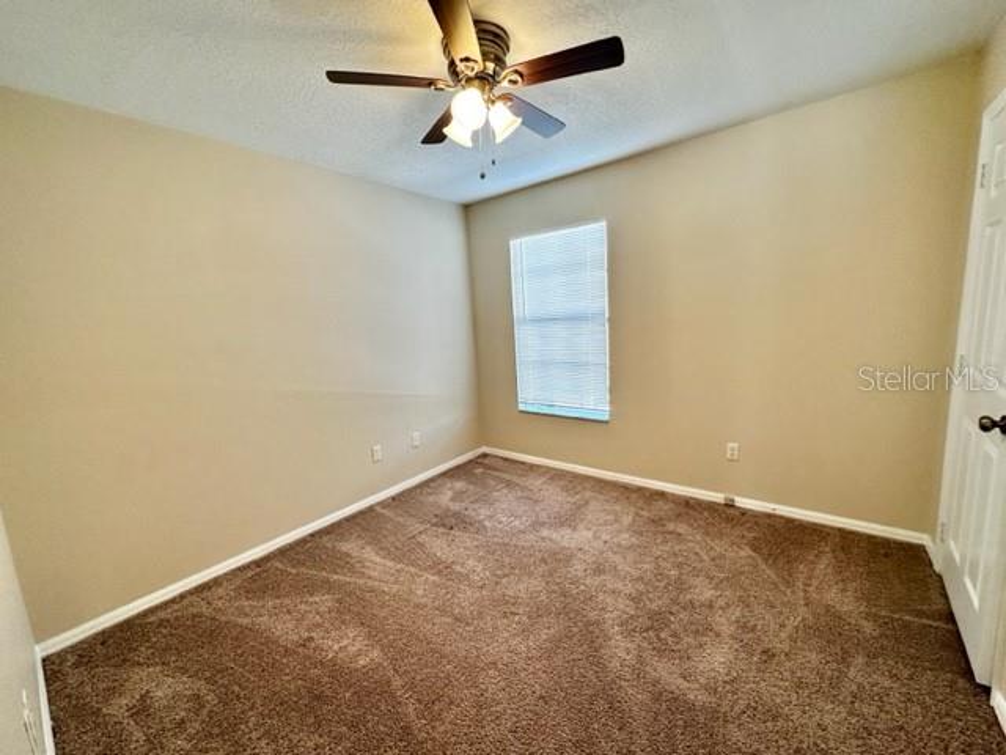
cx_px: 503
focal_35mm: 14
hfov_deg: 102.1
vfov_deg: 85.7
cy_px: 378
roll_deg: +3.2
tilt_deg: -7.9
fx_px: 407
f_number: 2.2
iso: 160
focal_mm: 2.22
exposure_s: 1/120
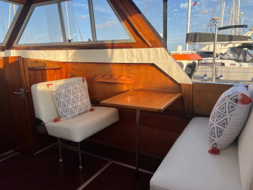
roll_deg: +0.7
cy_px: 95
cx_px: 126
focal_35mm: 26
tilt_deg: -10.4
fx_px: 190
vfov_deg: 53.1
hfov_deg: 67.3
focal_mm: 5.7
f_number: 1.5
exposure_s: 1/1183
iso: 50
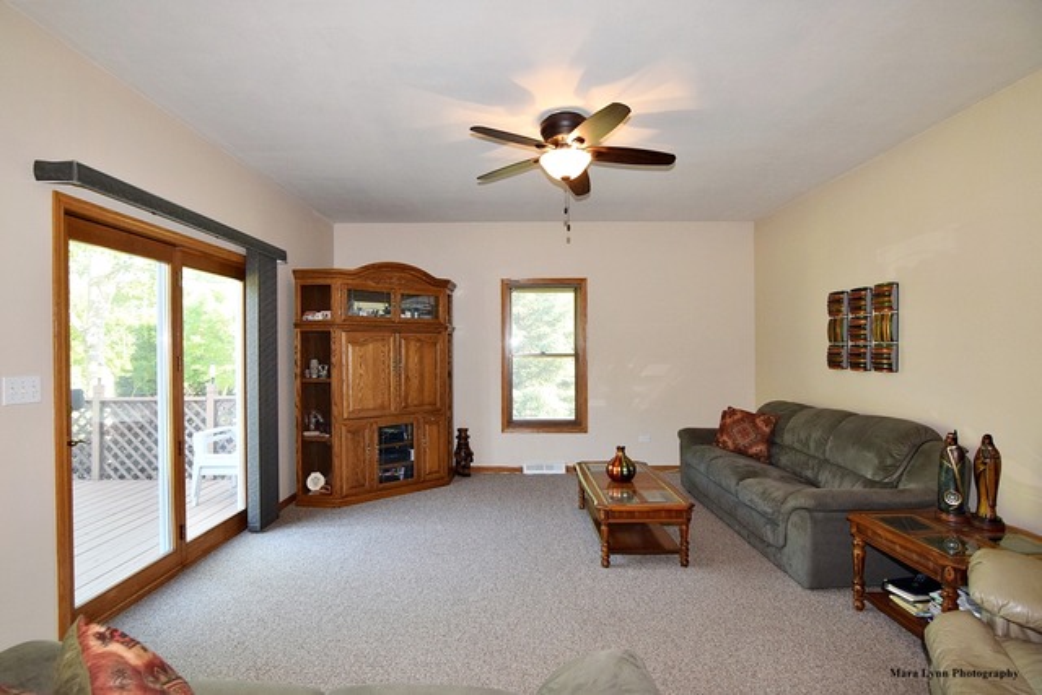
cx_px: 521
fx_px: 478
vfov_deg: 72.1
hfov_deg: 95.0
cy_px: 348
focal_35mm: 16
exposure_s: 1/125
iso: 800
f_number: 5.6
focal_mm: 11
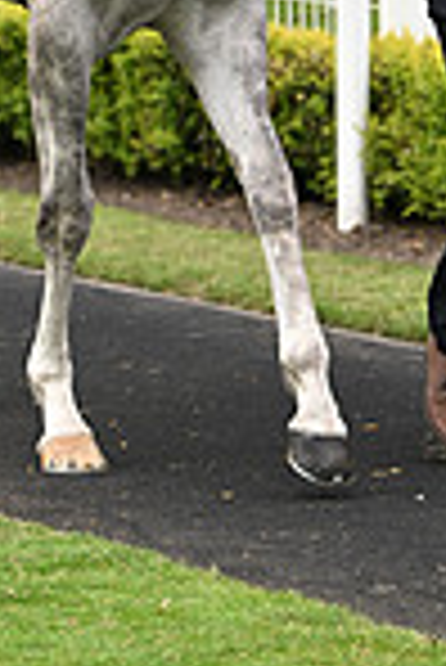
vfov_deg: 6.1
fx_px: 6192
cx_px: 81
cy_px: -333
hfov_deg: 4.1
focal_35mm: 334
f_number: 4
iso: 800
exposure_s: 1/1250
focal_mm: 110
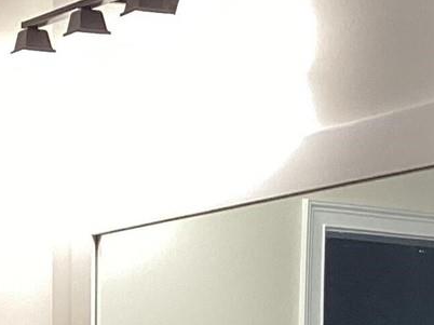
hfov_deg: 12.5
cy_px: 654
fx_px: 1980
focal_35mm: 158
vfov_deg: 8.8
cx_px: 246
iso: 80
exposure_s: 1/60
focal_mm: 3.3
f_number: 2.4
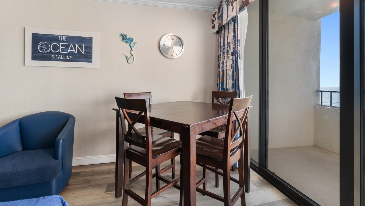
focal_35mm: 16
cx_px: 185
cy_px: 88
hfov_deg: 99.4
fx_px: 155
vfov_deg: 66.8
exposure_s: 1/40
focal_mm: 10
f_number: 4.5
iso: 100
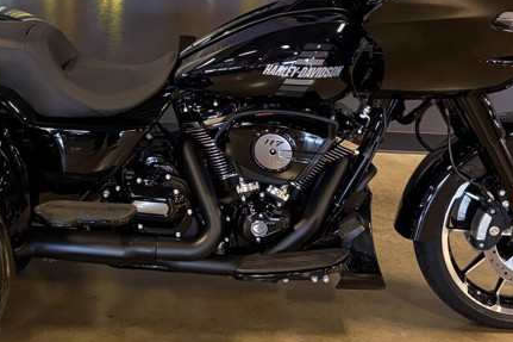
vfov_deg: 20.3
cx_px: 170
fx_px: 954
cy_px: 128
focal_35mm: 67
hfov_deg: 29.9
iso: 320
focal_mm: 5.96
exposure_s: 1/60
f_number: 1.6
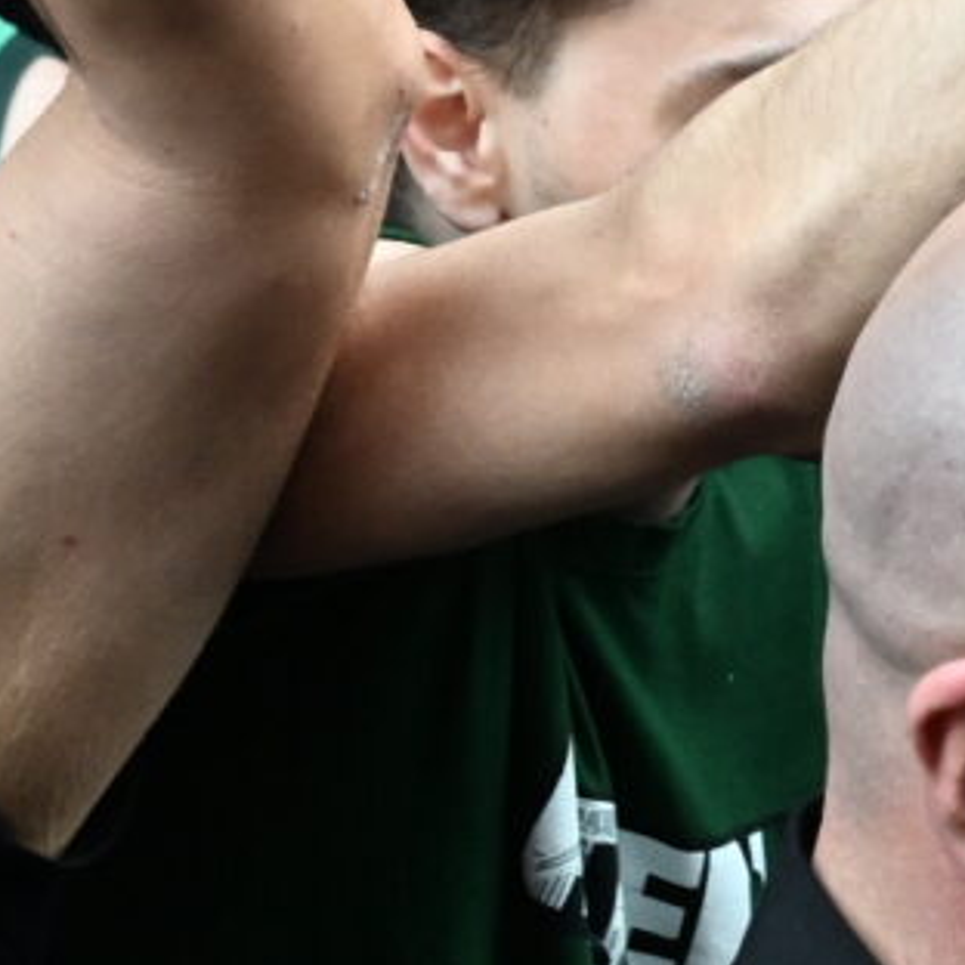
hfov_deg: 6.7
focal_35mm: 244
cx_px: 2638
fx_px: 7696
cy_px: 725
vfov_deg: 7.2
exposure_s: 1/1000
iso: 1600
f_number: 4
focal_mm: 35
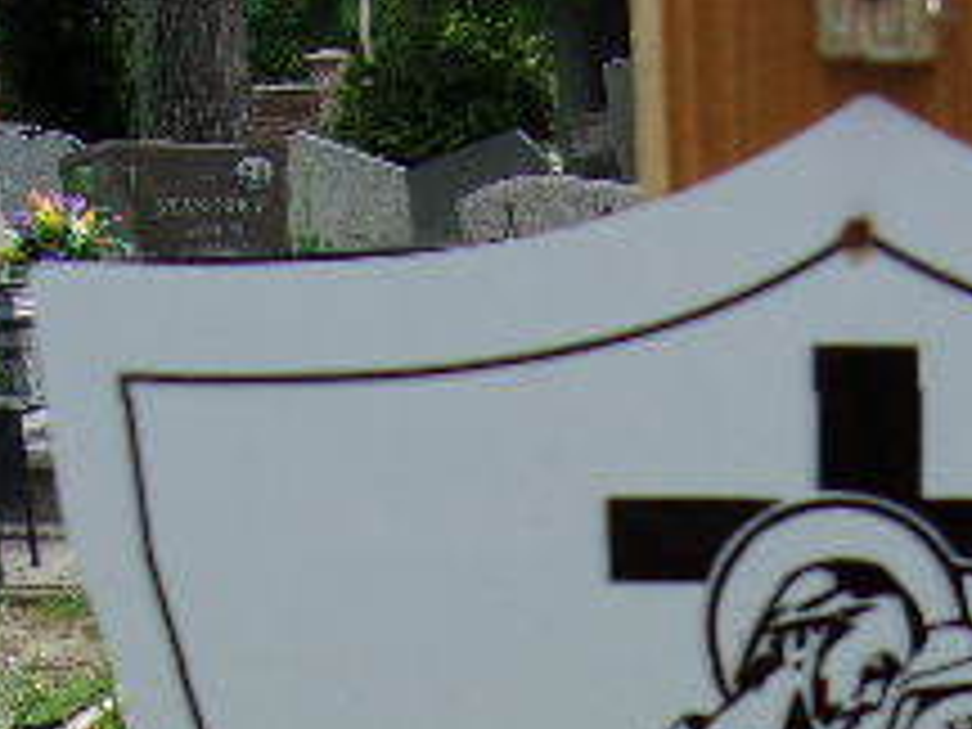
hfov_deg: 24.1
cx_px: 734
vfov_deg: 17.0
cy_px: 1040
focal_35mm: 80
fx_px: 2246
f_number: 3
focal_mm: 4.9
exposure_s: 1/320
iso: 80
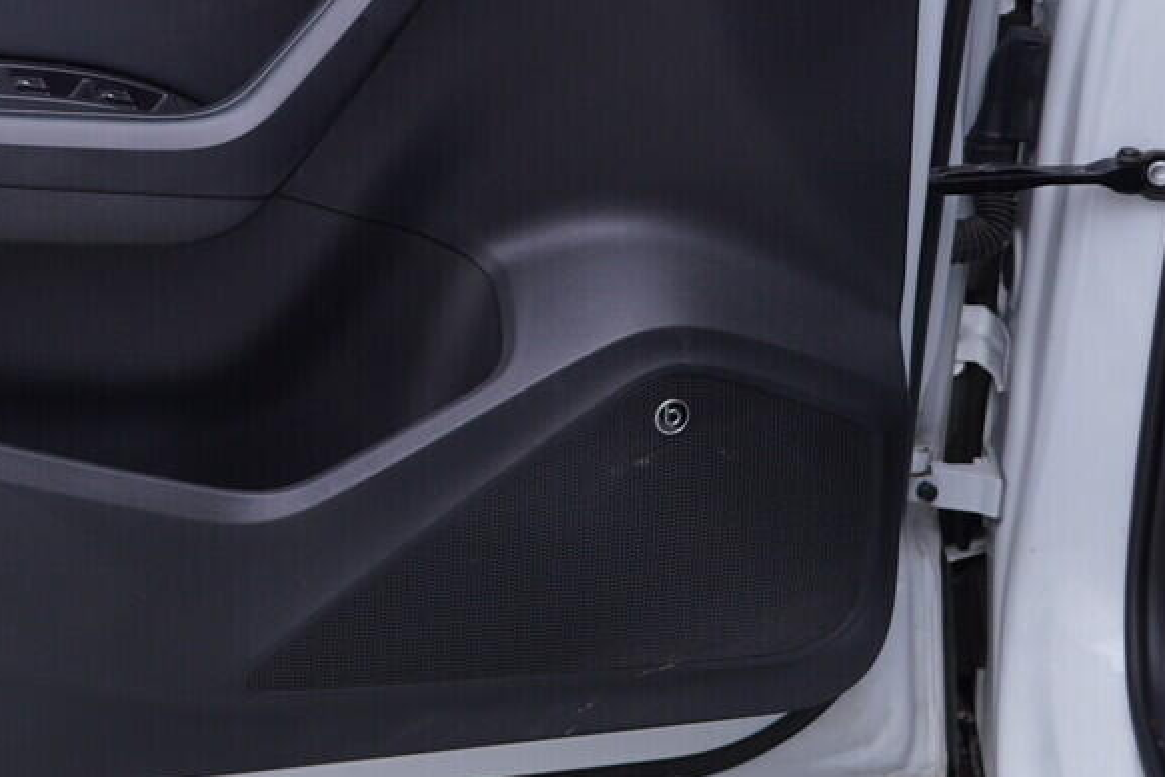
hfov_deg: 22.3
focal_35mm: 89
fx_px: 2880
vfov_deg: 15.2
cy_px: 78
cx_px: 114
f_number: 3.2
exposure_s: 1/50
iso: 125
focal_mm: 24
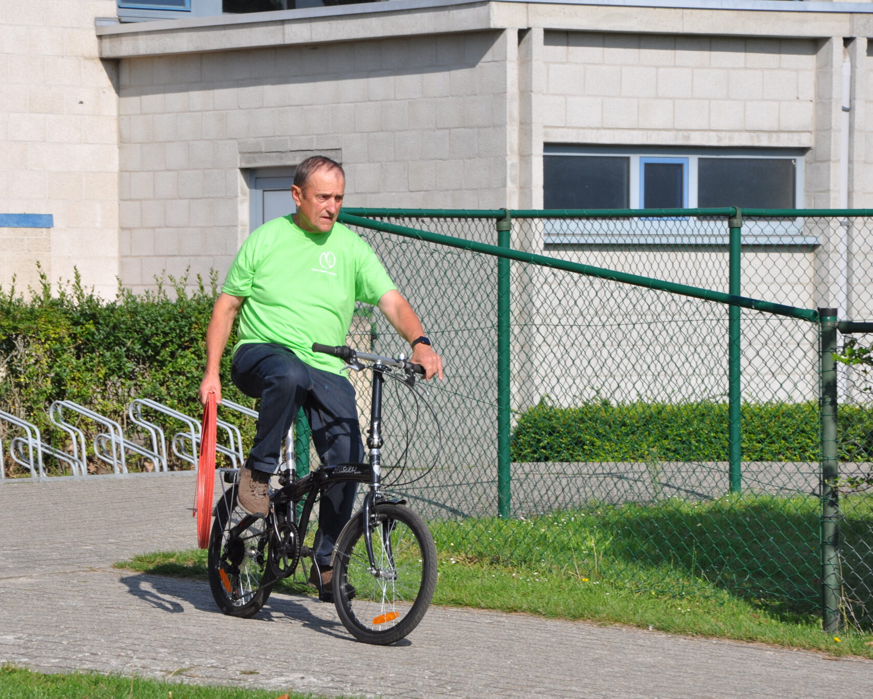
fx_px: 4615
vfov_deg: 8.7
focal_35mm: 179
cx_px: 373
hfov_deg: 10.8
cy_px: 350
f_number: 10
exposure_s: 1/400
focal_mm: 105
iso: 200
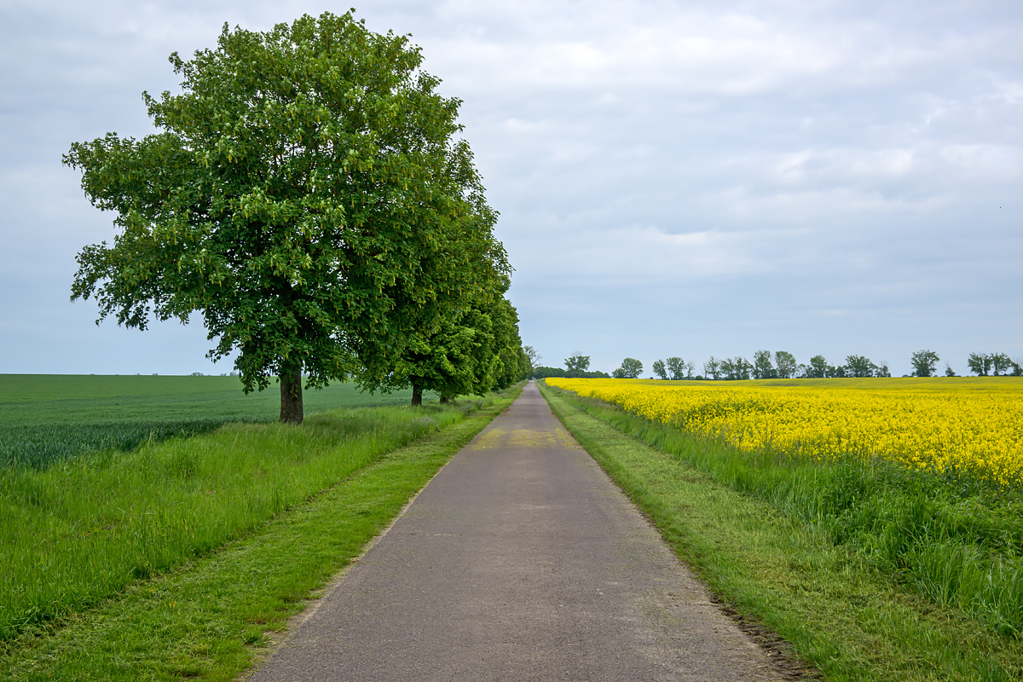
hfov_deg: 48.7
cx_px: 512
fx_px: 1129
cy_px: 341
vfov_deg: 33.6
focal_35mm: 40
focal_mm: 26.5
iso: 200
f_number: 8
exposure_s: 1/500
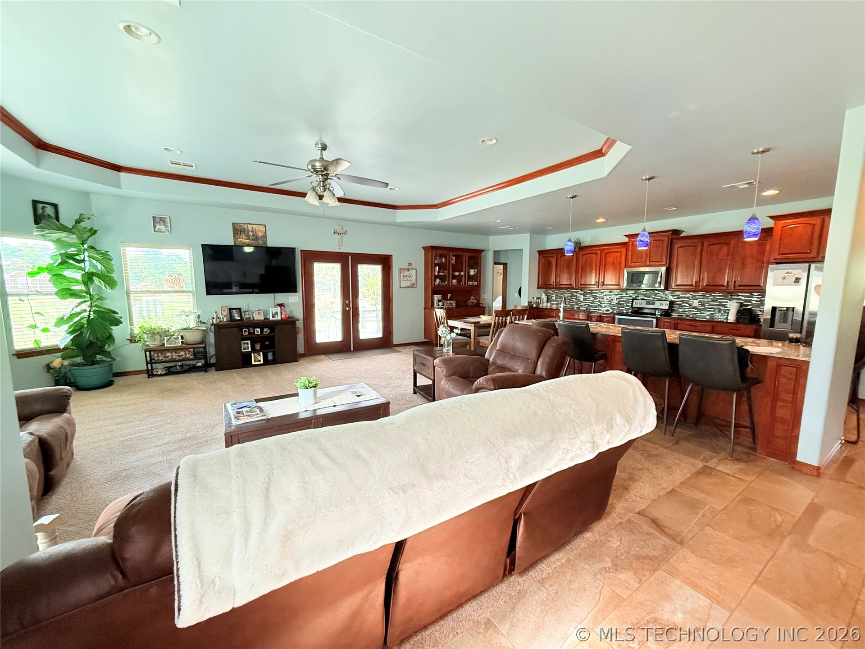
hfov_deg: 102.1
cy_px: 324
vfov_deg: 85.7
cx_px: 432
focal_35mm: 14
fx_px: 350
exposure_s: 1/120
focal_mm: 2.22
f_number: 2.2
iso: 500
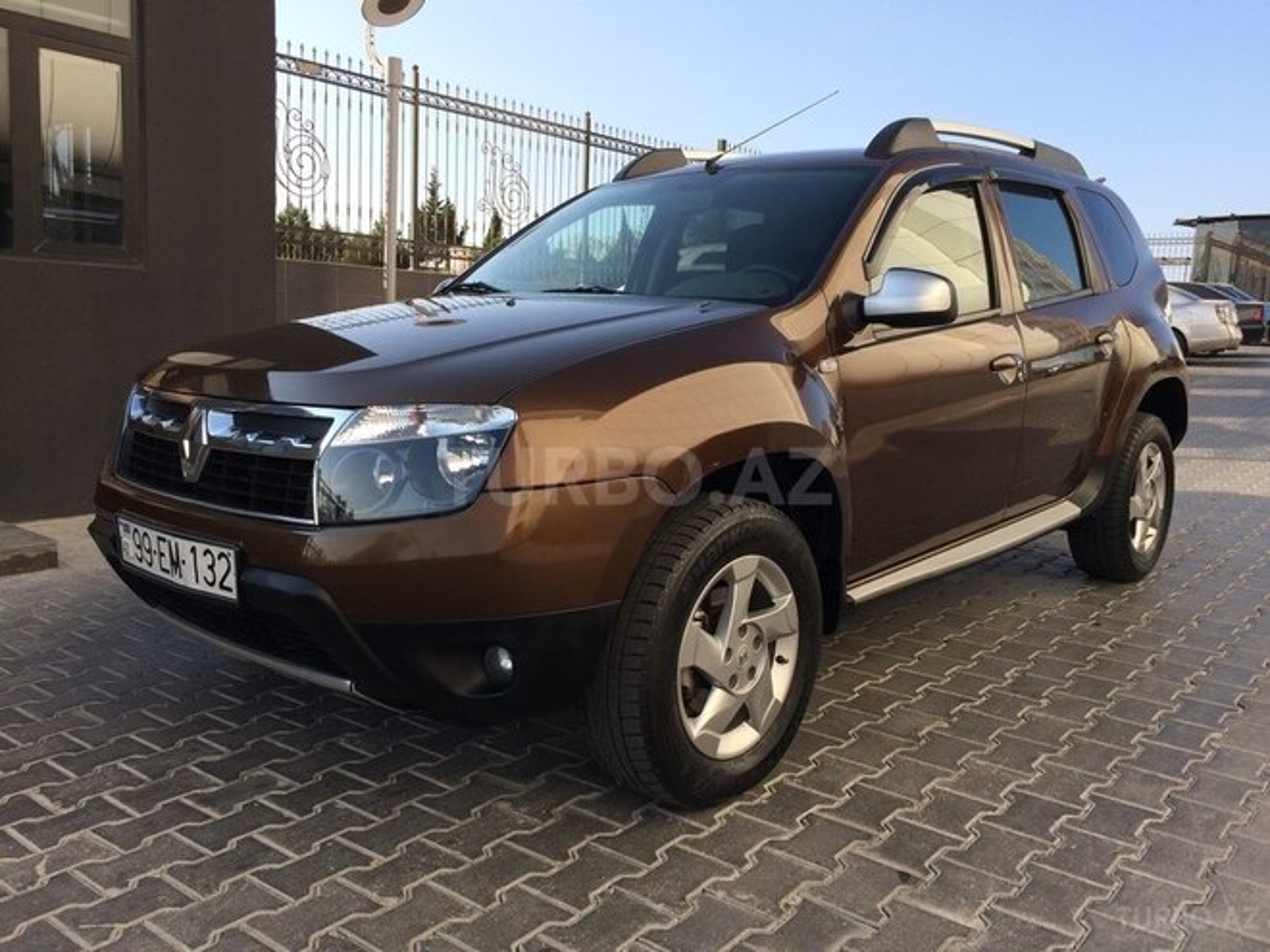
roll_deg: -2.2
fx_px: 1064
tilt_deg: -7.4
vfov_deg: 48.2
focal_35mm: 29
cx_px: 635
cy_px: 476
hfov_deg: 61.7
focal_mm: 4.15
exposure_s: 1/892
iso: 32
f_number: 2.2
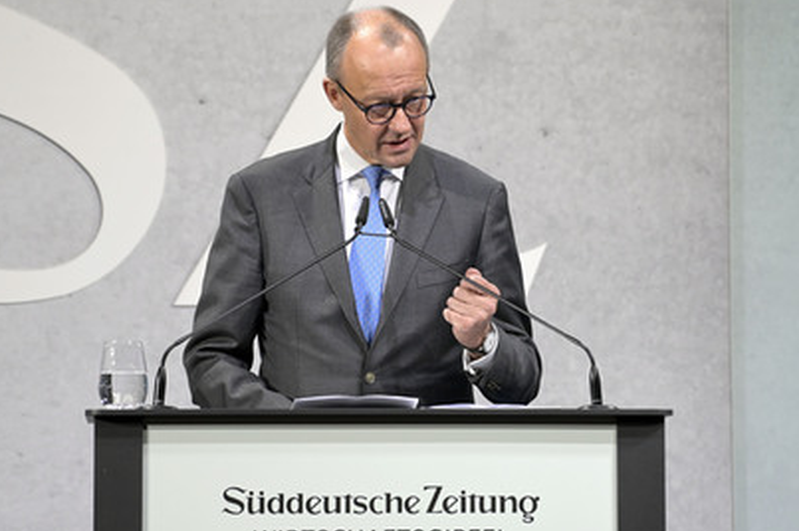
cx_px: 390
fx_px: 5455
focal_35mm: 246
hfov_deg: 8.4
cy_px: 269
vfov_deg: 5.6
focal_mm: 220
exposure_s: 1/800
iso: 4000
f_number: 5.6
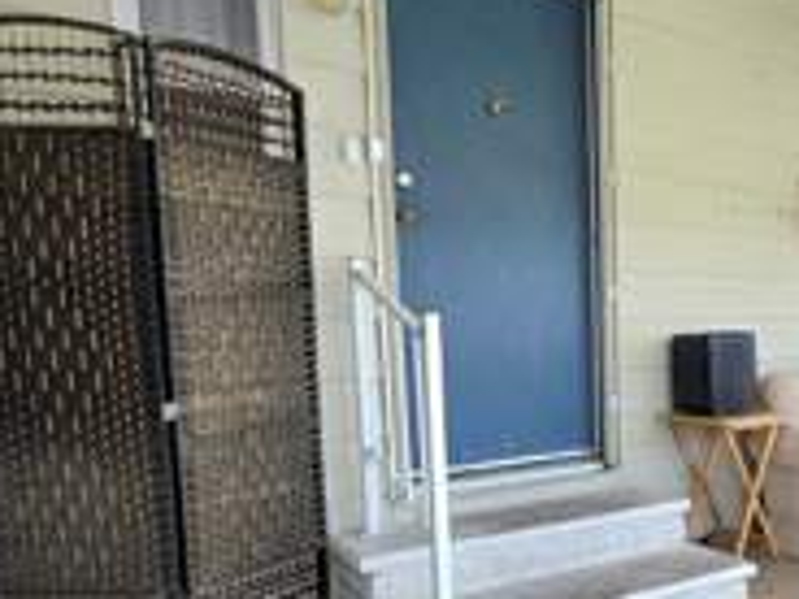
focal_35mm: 34
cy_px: 412
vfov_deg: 41.1
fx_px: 785
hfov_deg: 45.0
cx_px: 812
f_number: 1.9
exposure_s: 1/120
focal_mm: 2.2
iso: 50
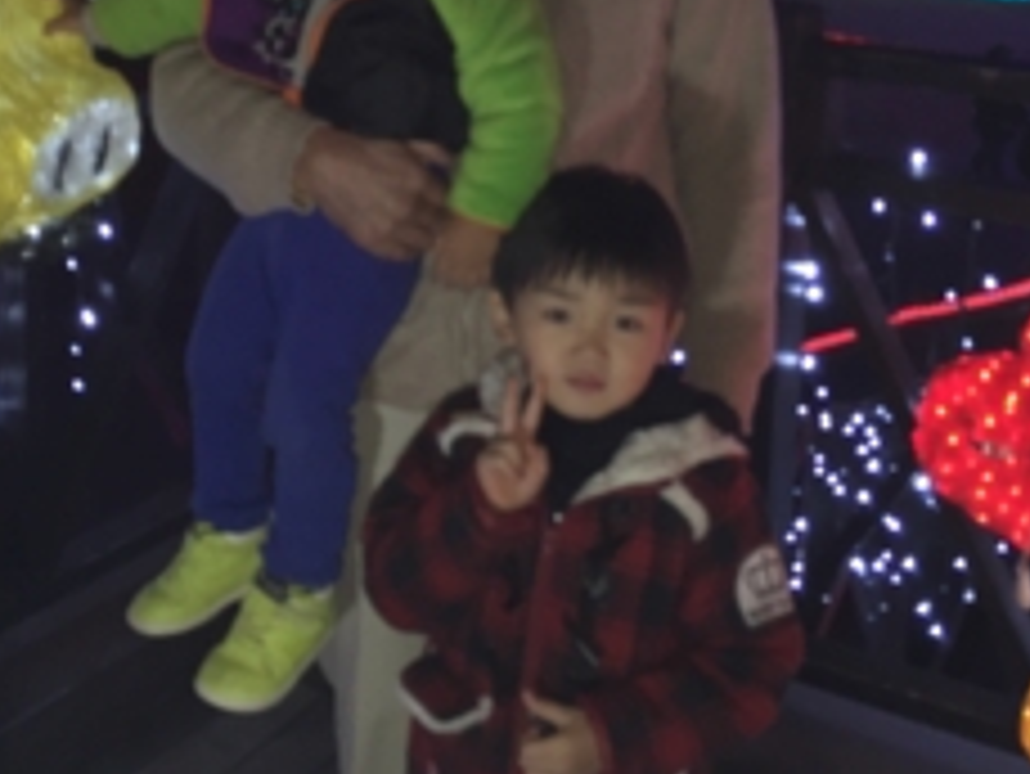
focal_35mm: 57
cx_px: 486
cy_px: 86
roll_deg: -1.7
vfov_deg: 25.0
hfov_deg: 33.8
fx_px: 1697
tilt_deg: -10.8
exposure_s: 1/33
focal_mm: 4.15
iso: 64
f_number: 2.2
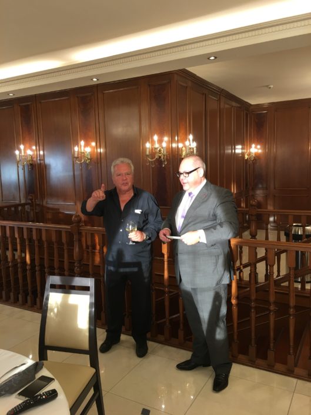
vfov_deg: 61.7
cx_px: 156
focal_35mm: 29
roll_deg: +2.2
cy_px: 208
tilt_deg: -5.6
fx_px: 347
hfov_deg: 48.2
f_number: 2.2
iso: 32
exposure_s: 1/17
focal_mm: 4.15
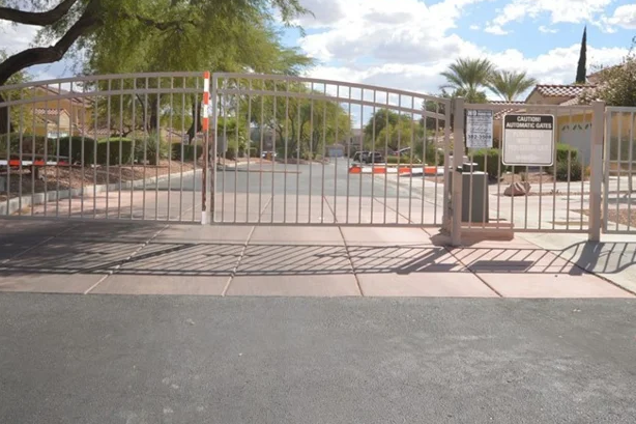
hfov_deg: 54.4
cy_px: 166
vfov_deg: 37.7
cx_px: 313
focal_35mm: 35
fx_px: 618
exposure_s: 1/200
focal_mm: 14
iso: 100
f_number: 9
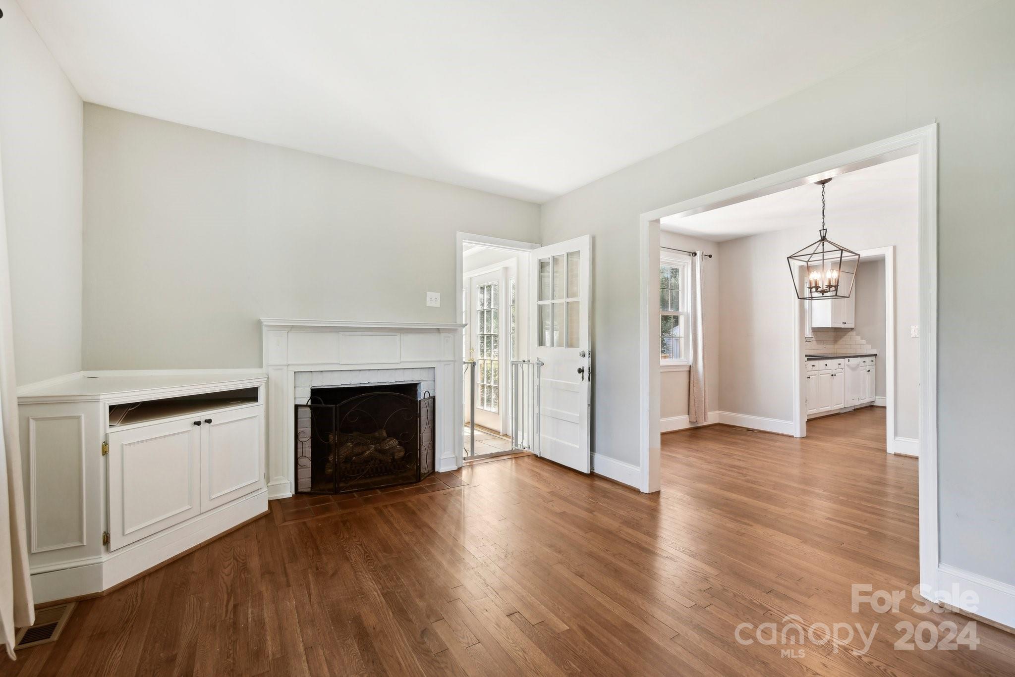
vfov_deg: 77.4
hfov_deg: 100.4
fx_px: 423
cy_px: 338
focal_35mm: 15
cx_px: 508
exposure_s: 1/8
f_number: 8
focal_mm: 15
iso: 200
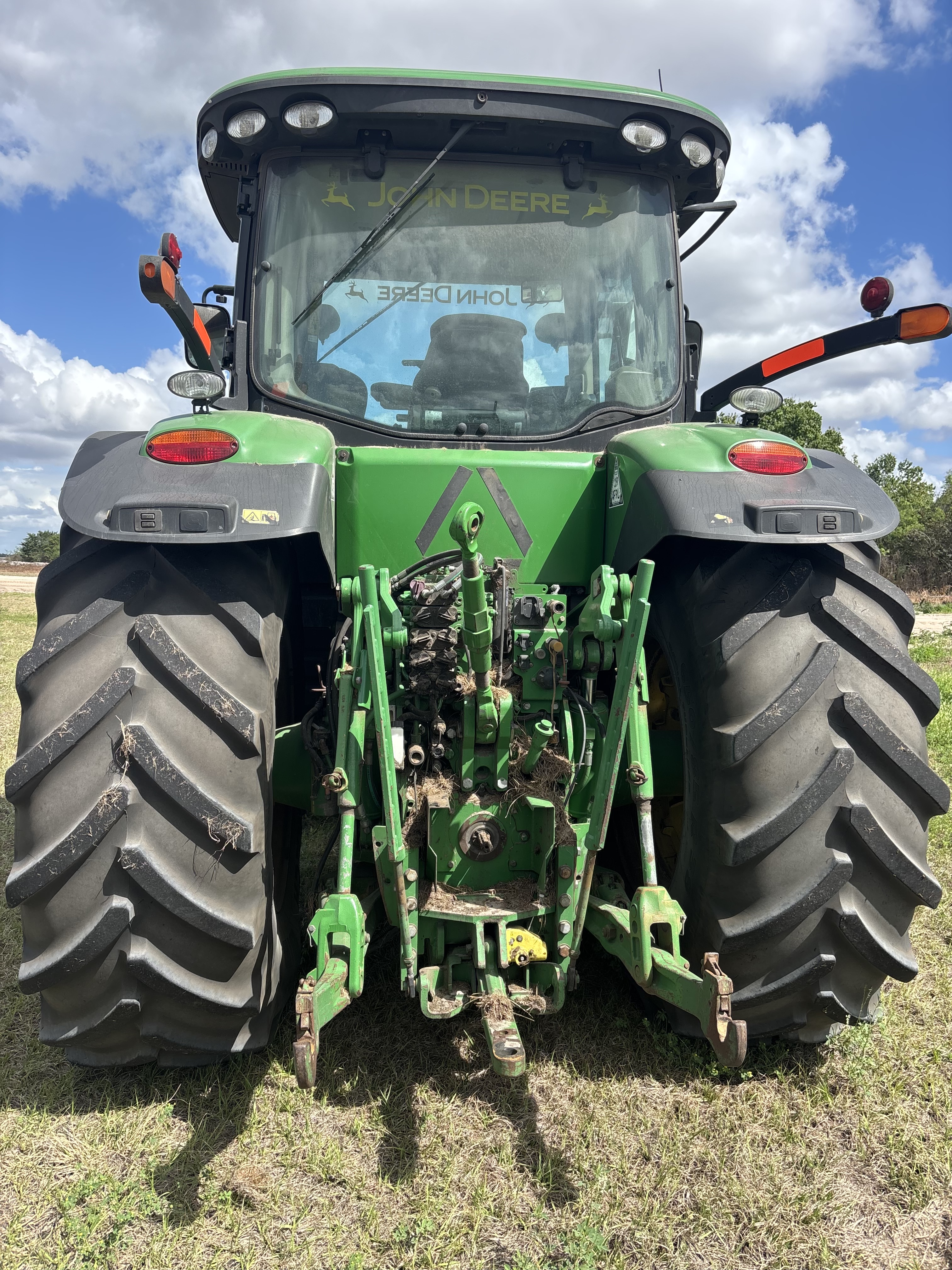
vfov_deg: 67.3
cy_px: 635
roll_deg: -1.6
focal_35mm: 26
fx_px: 953
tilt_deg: -2.9
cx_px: 476
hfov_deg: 53.1
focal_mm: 5.96
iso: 50
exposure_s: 1/1695
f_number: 1.6
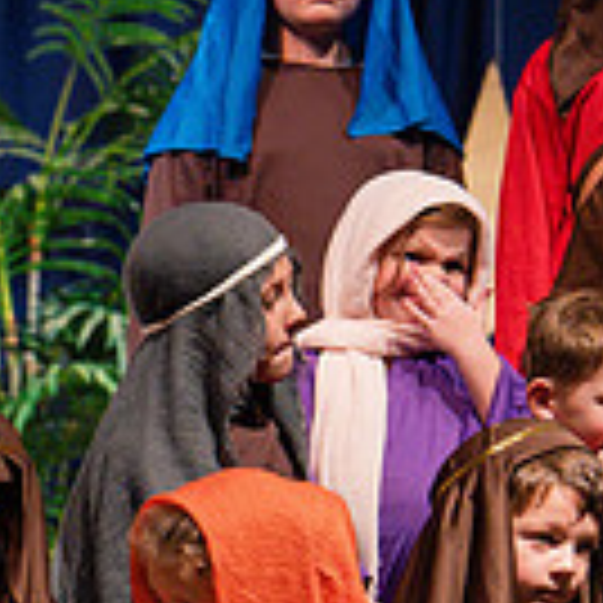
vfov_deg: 6.8
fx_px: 5065
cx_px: -594
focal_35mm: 257
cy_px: 628
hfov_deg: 6.6
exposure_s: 1/400
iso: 1000
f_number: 2.8
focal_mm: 70
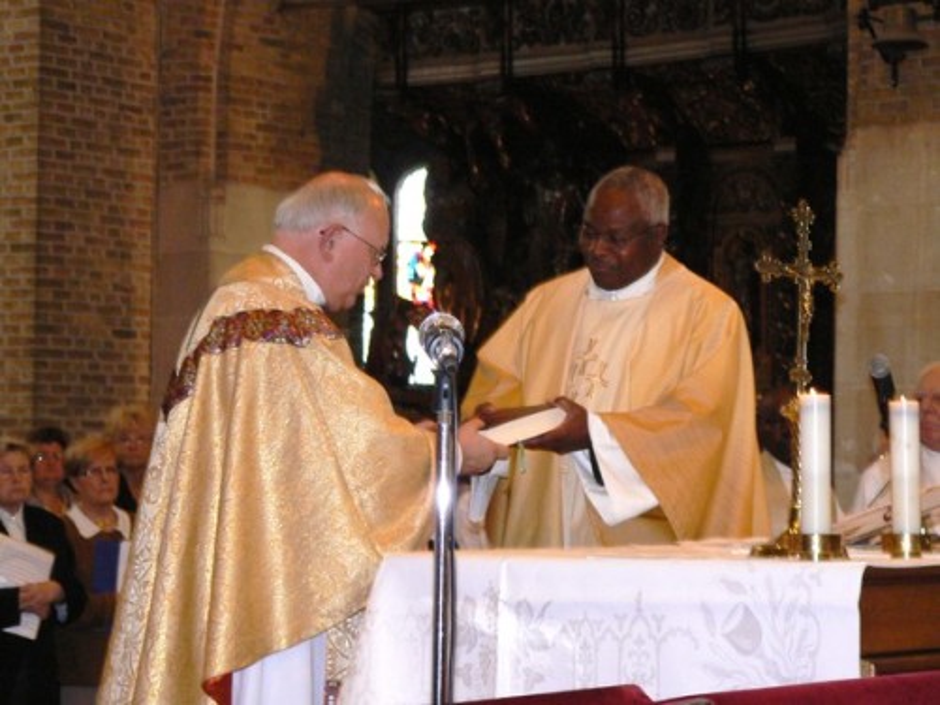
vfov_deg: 14.2
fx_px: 2824
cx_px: 470
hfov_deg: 18.9
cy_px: 352
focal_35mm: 104
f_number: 3.2
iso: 200
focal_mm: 17.3
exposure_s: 1/30
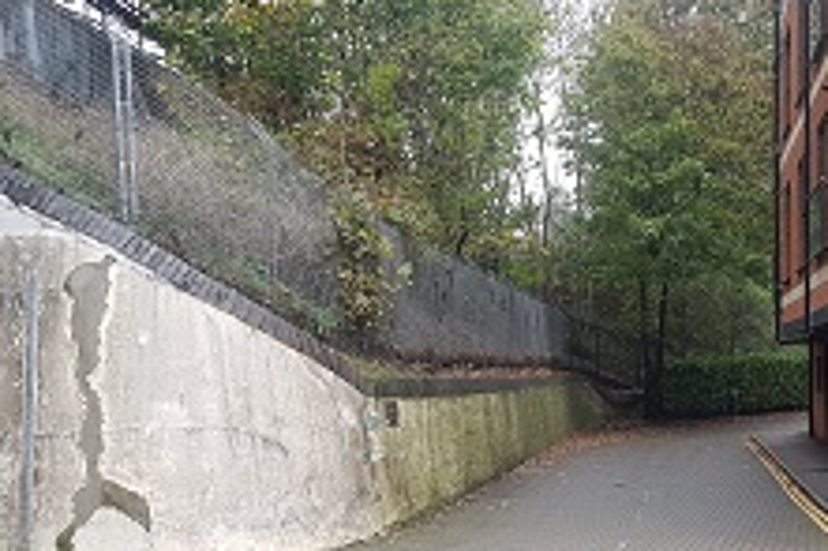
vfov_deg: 27.3
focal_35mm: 49
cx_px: 611
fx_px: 1126
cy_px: 371
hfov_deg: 39.4
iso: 64
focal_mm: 4.2
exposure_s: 1/50
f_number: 1.7
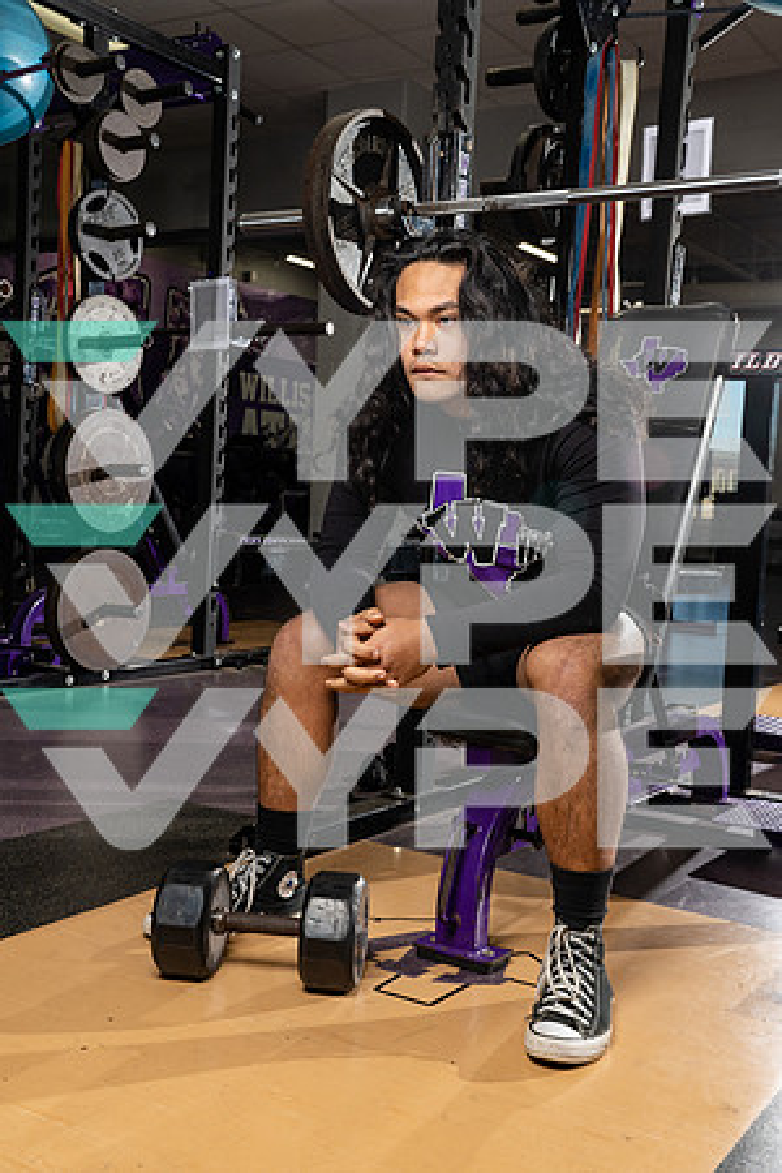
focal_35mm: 41
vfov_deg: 47.4
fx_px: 1336
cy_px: 586
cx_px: 391
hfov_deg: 32.6
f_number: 8
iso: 640
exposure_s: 1/250
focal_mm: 41
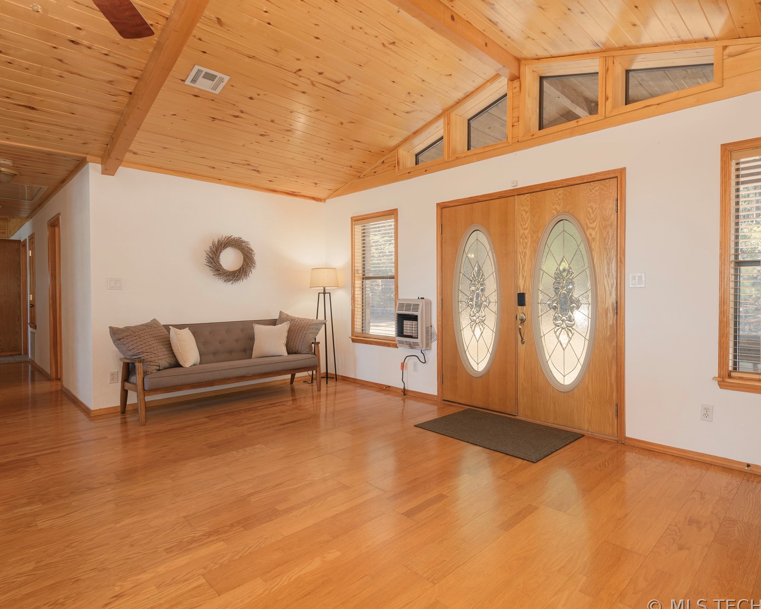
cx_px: 456
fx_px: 428
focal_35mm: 19
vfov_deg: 70.8
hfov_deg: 82.3
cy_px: 300
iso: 100
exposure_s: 1/2.5
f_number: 7.1
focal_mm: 16
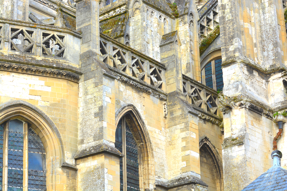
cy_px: 96
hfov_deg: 19.5
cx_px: 144
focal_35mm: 105
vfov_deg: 13.0
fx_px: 837
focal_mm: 70
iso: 180
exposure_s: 1/125
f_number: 8
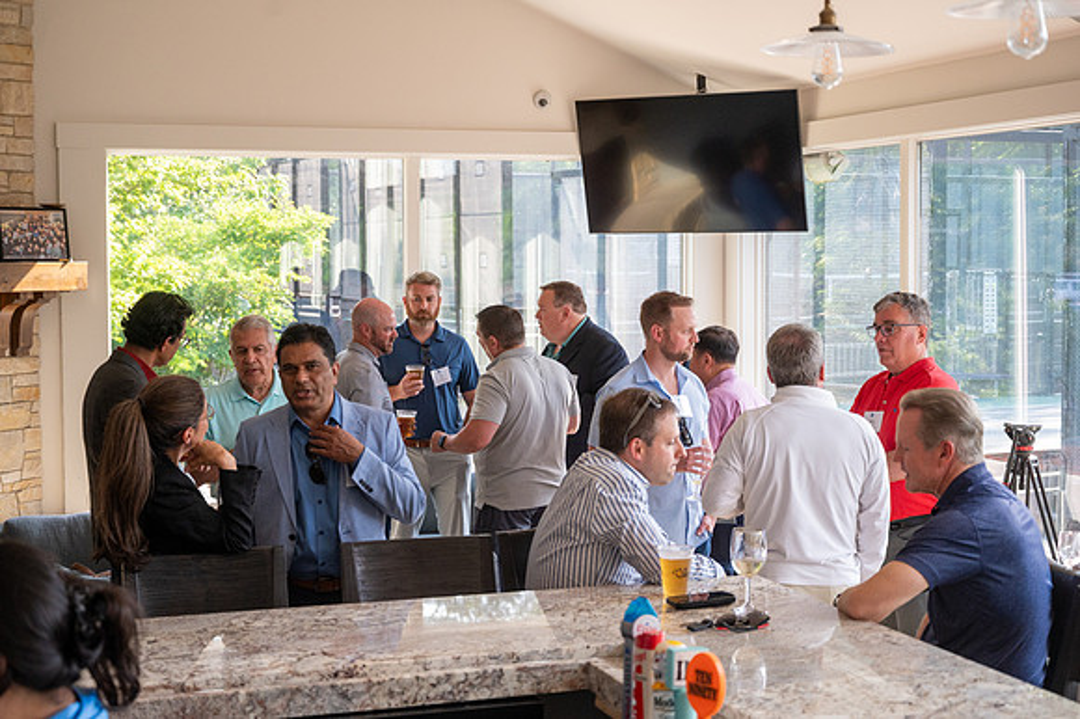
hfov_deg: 37.0
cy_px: 360
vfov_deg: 25.1
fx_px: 1613
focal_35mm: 54
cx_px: 557
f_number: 4
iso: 1600
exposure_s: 1/800
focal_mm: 51
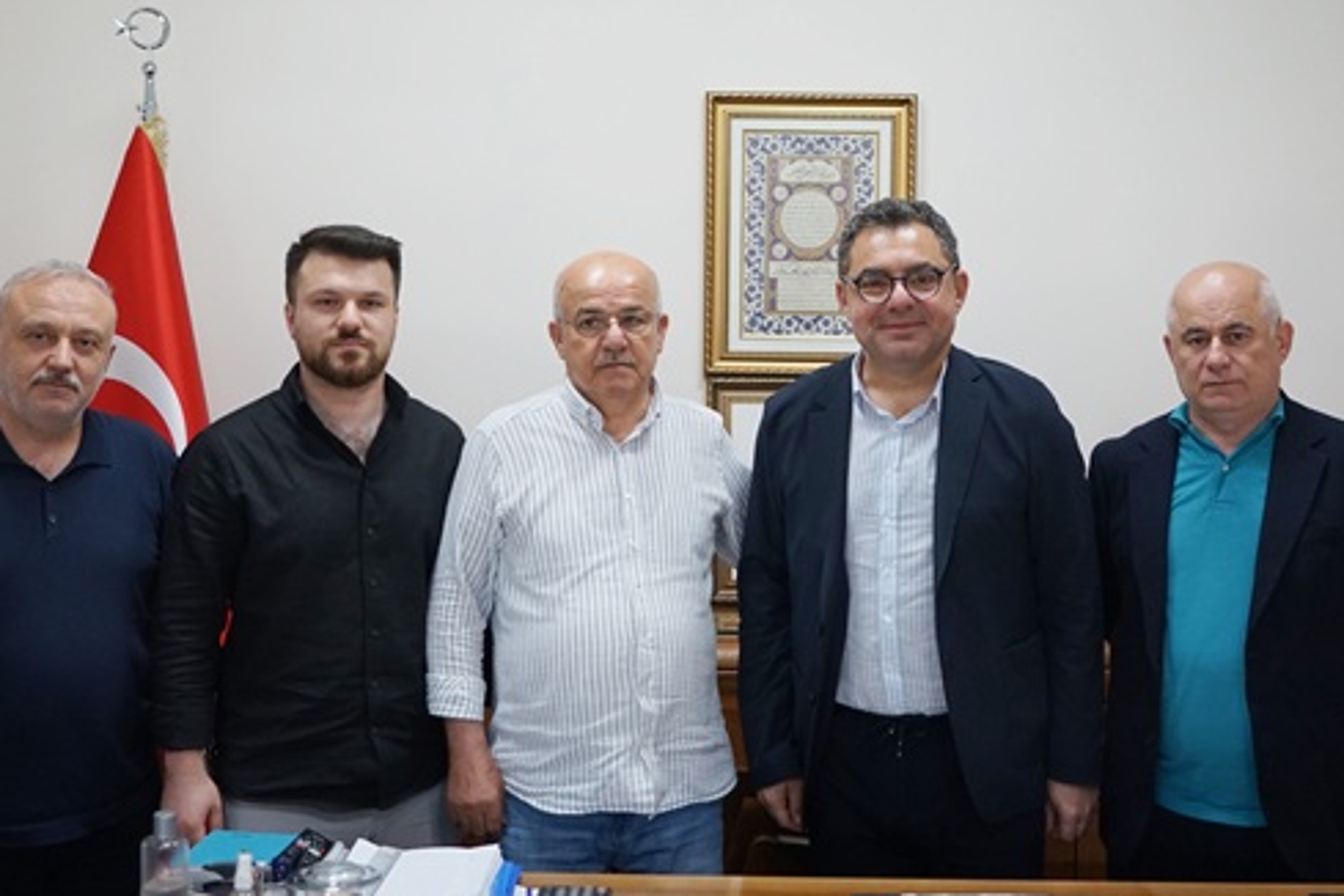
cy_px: 410
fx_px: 1419
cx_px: 643
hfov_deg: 50.7
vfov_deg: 35.0
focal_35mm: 38
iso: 1250
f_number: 4
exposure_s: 1/160
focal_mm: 31
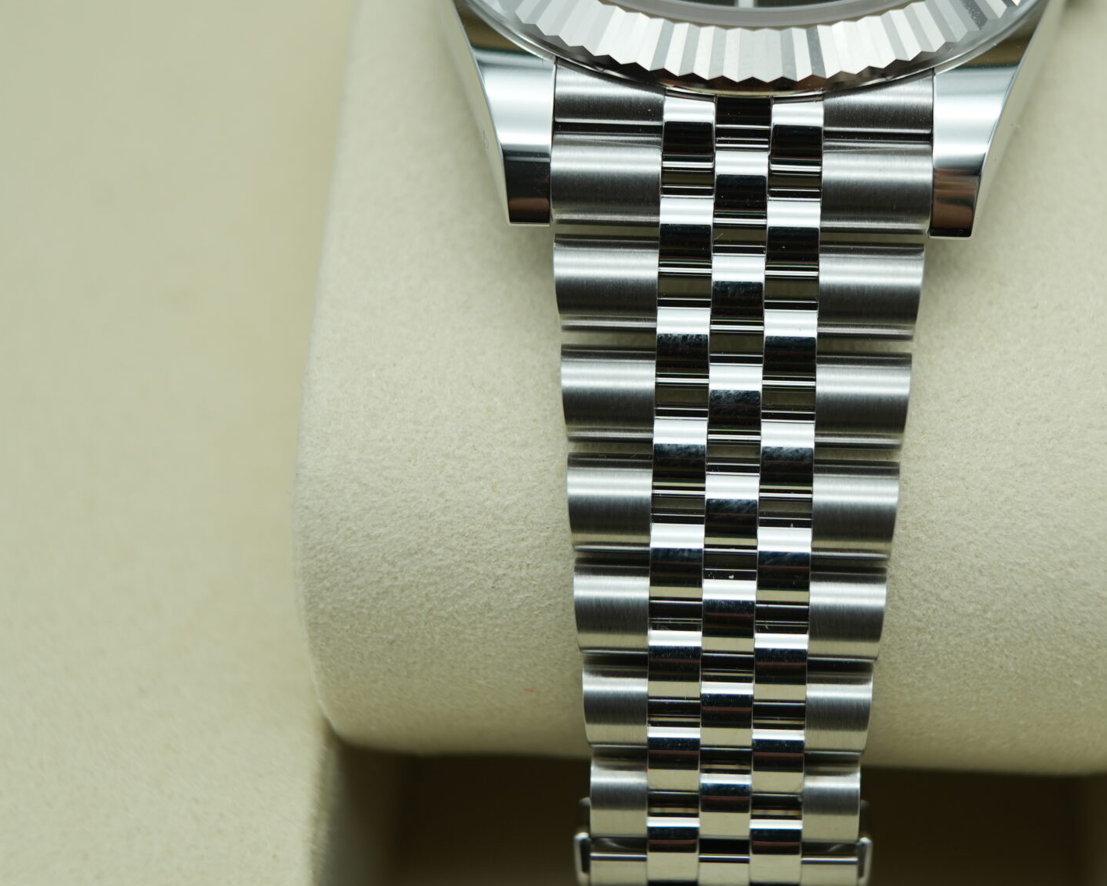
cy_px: 302
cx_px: 743
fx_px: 1933
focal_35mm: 59
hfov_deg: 31.7
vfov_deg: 25.7
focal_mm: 35
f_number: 5
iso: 400
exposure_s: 1/250
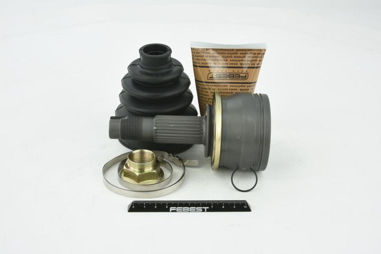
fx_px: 635
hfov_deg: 33.4
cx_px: 190
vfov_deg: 22.6
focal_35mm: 60
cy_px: 127
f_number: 32
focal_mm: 60
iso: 64
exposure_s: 1/2.5
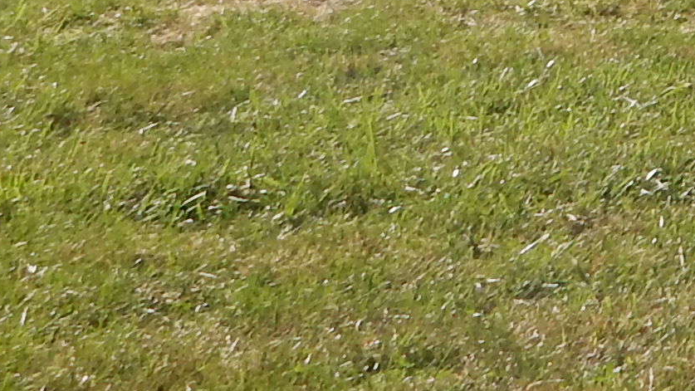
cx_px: 1397
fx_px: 3317
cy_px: -590
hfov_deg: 10.9
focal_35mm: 180
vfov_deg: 6.4
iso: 125
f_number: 4
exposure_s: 1/800
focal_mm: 5.4
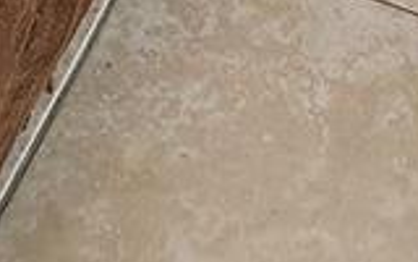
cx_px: 0
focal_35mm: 183
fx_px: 2085
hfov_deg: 11.3
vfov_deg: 5.0
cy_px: -1247
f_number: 1.8
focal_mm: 5.4
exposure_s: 1/120
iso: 320
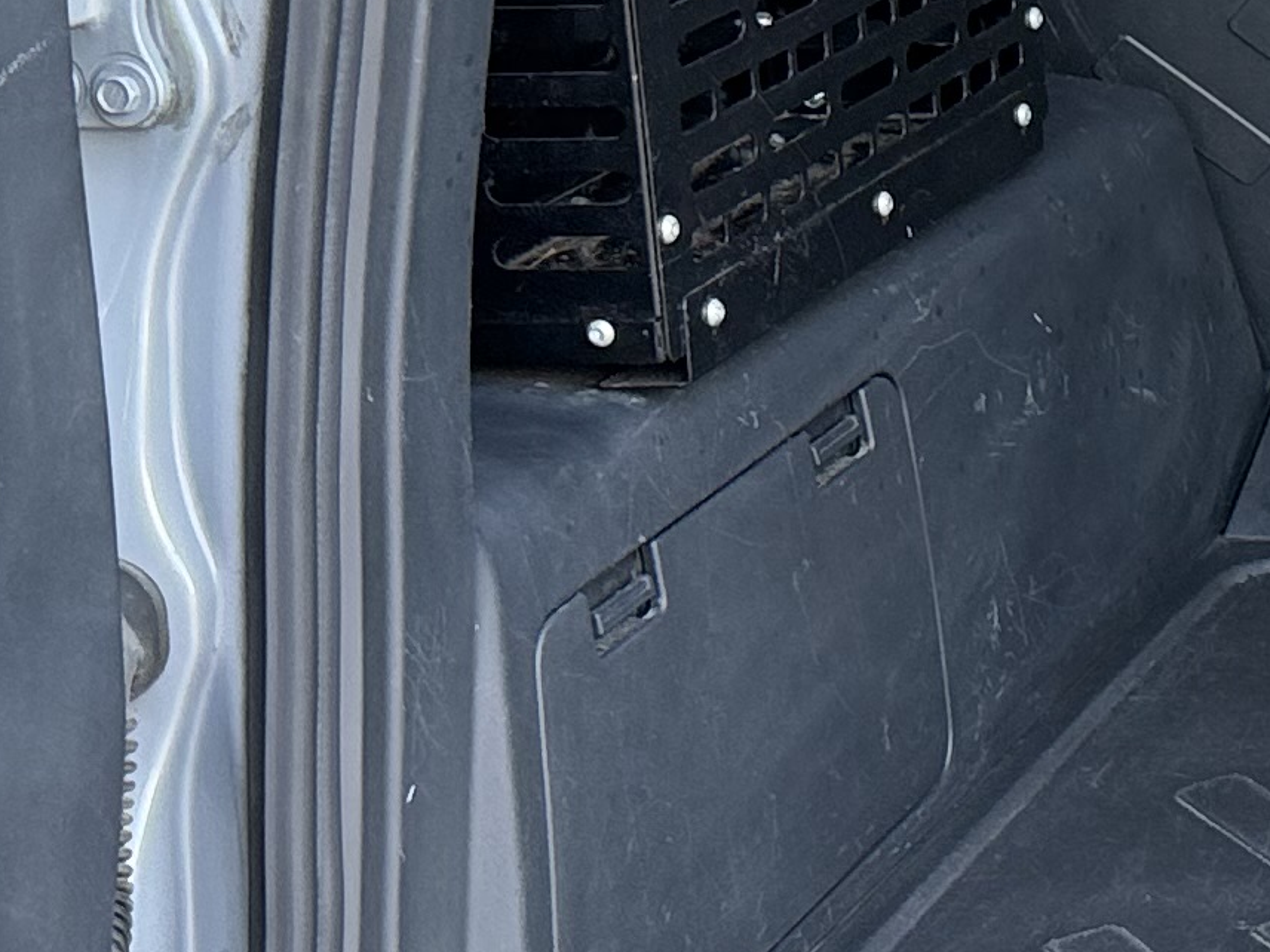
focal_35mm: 113
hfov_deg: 16.0
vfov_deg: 13.0
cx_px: 1904
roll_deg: +1.5
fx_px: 4146
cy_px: 49
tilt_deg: -14.6
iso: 200
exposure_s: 1/93
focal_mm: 6.76
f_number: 1.78
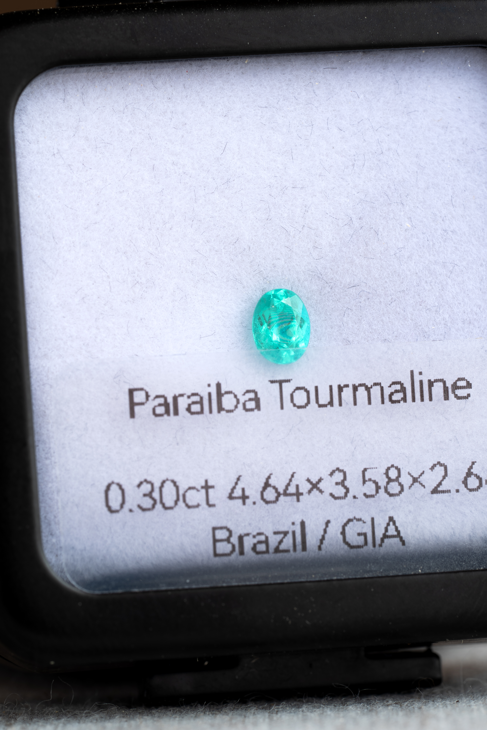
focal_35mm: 104
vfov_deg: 19.6
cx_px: 275
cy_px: 343
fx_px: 2110
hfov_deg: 13.2
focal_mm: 90
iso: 100
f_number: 9
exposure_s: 1/6
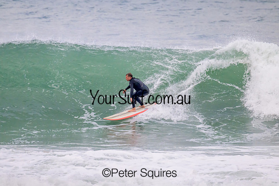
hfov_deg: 2.5
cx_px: 140
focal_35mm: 835
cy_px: 93
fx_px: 6475
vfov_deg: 1.6
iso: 3200
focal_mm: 800
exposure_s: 1/2000
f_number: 11
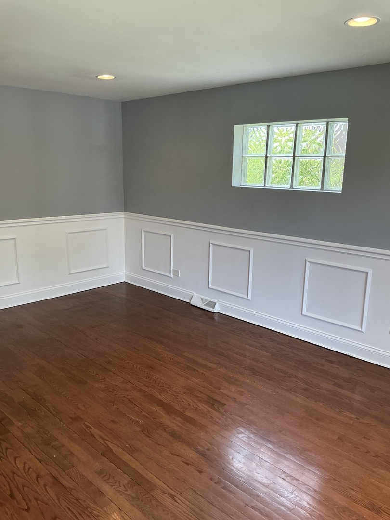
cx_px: 195
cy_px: 260
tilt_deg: -11.7
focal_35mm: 28
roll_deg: -0.3
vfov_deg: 63.4
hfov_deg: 49.7
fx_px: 421
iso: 50
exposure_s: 1/120
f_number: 1.8
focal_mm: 3
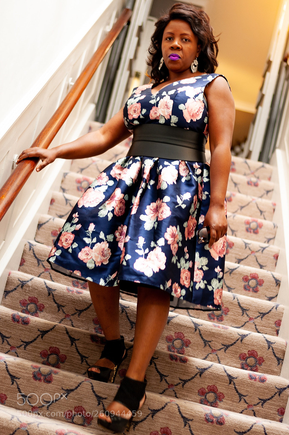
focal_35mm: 50
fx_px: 603
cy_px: 218
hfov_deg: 27.0
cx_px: 144
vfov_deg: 39.6
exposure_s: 1/60
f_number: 1.8
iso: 200
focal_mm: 50
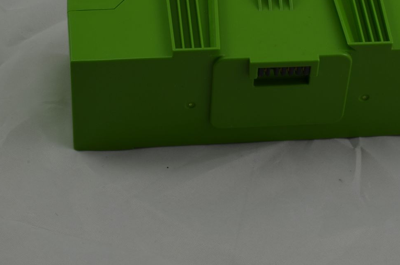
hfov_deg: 18.4
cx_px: 288
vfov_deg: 12.2
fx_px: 1231
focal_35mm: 111
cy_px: 39
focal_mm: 40
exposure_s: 1/3
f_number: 20
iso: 100
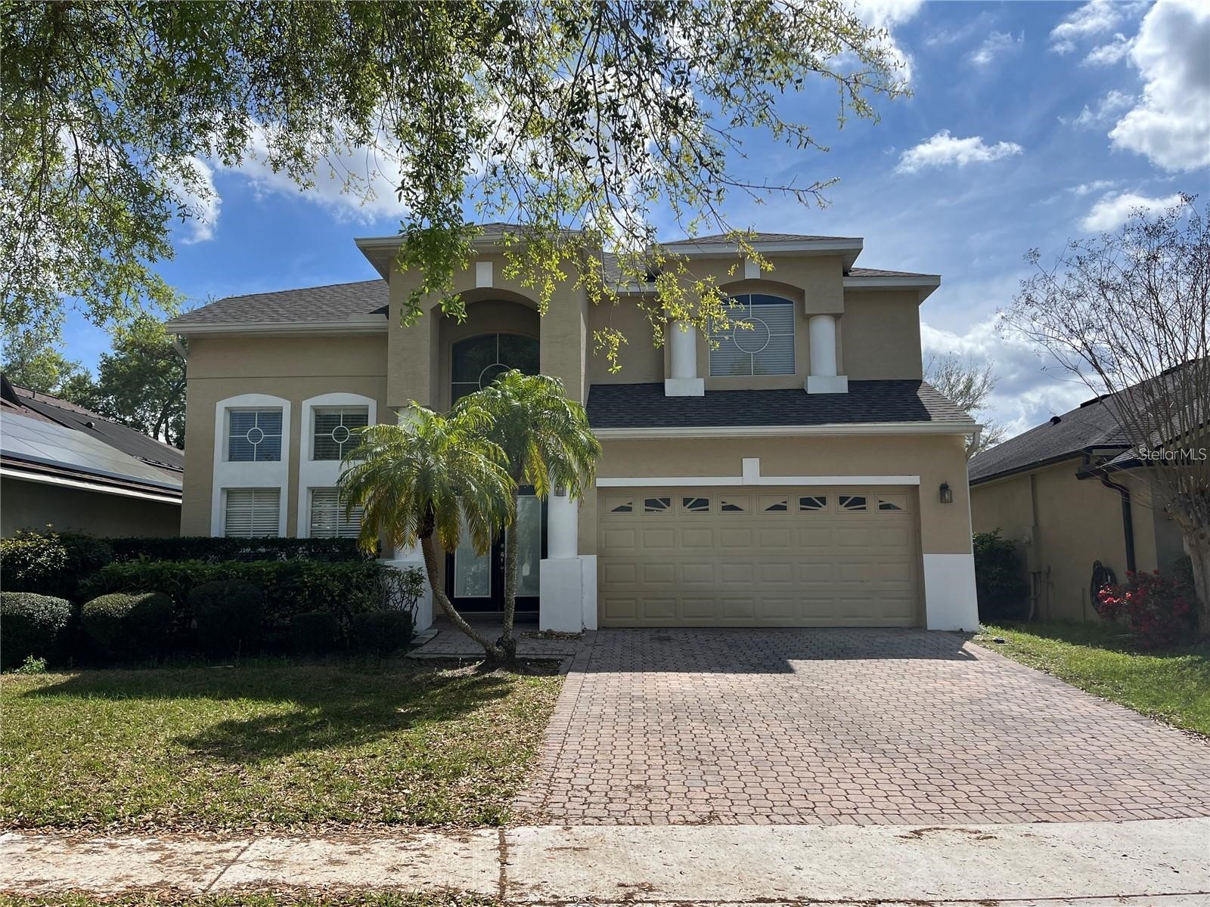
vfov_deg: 53.1
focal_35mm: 26
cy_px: 454
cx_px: 605
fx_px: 909
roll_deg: +0.1
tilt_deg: +7.9
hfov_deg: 67.3
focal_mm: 5.1
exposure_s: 1/5076
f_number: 1.6
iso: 50
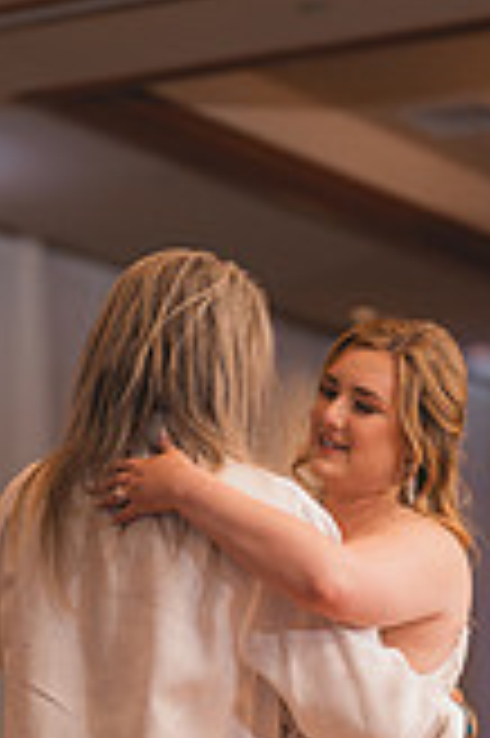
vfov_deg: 14.7
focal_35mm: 137
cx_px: 279
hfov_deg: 10.0
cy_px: 756
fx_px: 2803
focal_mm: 50
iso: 125
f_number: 1.2
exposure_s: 1/250
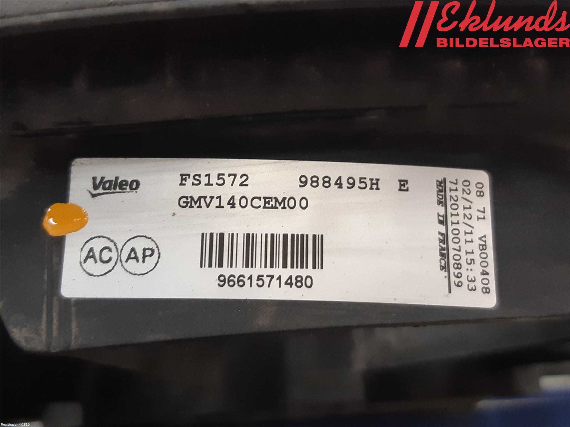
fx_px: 428
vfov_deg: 53.1
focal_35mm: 26
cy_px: 214
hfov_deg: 67.3
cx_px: 285
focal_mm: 3.93
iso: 160
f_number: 1.7
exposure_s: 1/50
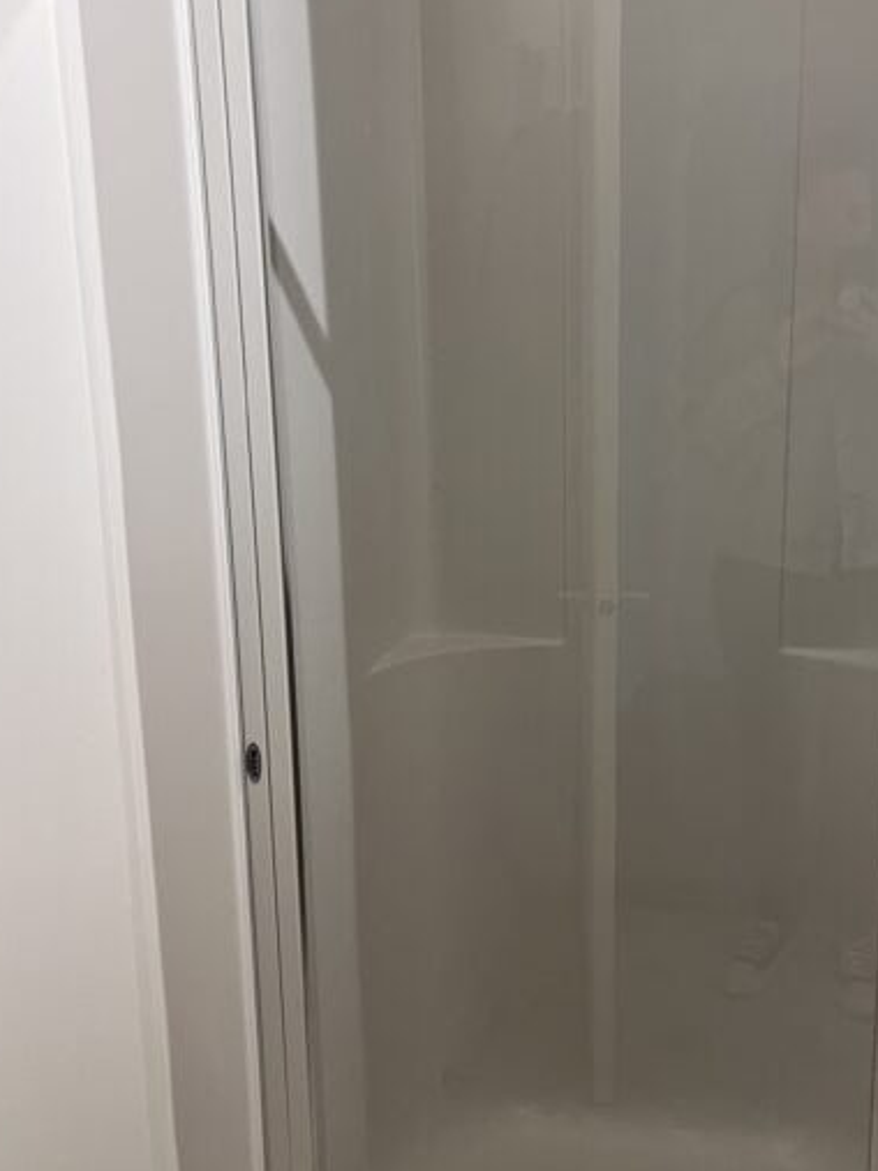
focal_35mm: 41
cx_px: 622
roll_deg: +0.1
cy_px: 601
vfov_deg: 45.8
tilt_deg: -12.9
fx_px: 1387
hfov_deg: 34.6
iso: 125
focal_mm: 5.1
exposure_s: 1/60
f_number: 1.6
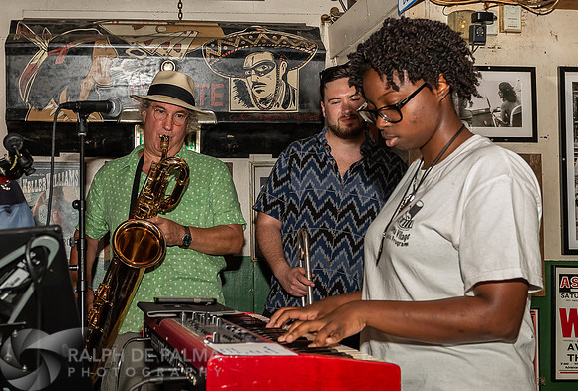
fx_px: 838
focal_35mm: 52
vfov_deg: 26.3
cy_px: 179
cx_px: 220
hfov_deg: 37.9
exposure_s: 1/200
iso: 800
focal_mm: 24
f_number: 5
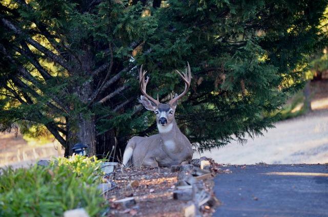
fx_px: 2319
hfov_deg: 8.1
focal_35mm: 255
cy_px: 108
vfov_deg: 5.4
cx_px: 164
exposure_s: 1/60
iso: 1600
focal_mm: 170
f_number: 5
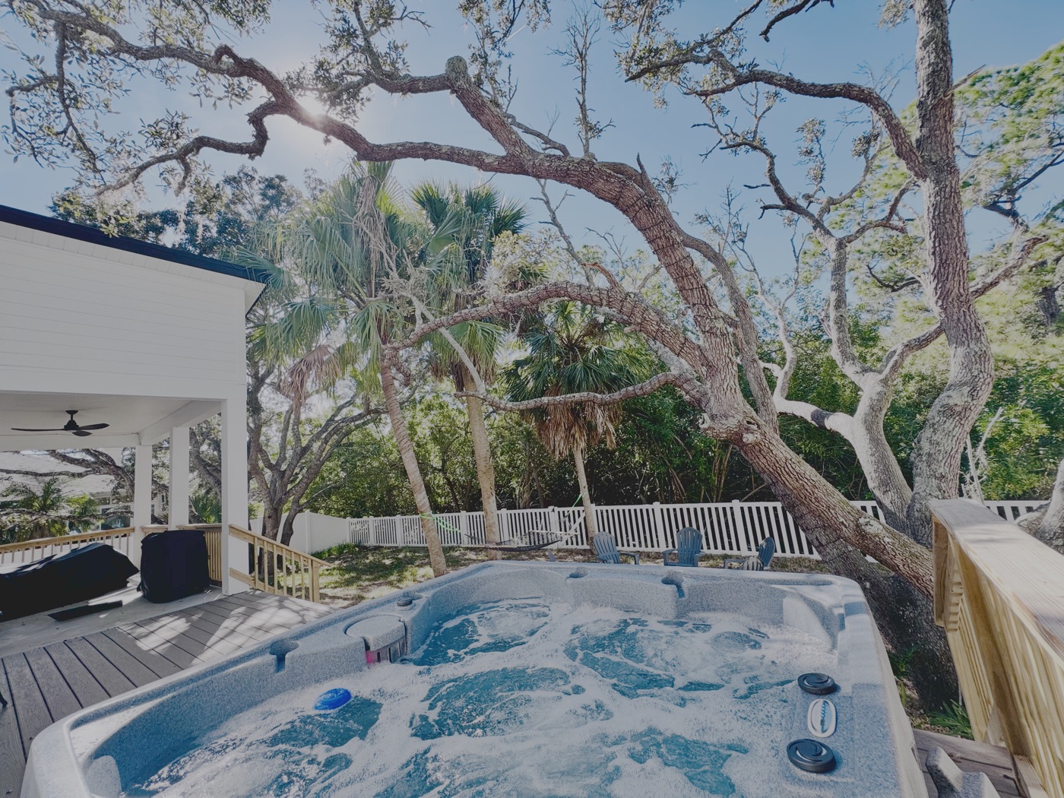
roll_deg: +6.9
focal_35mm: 14
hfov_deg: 102.1
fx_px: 430
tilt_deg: +8.7
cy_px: 399
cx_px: 532
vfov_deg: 85.7
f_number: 2.2
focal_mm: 2.22
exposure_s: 1/307
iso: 40
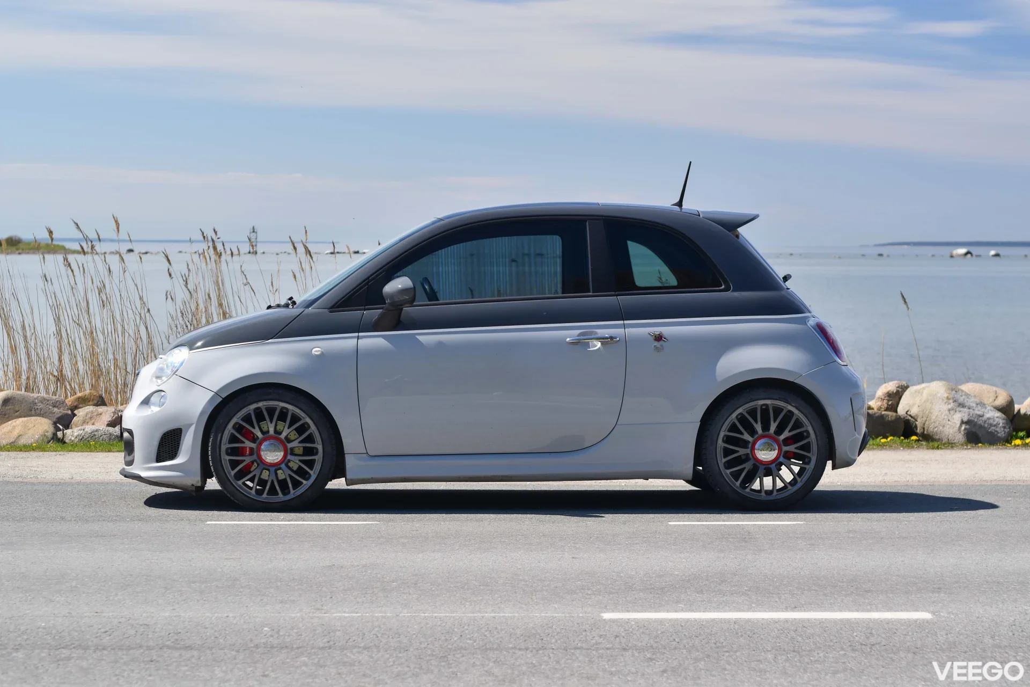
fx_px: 2146
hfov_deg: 27.0
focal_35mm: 75
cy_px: 344
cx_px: 515
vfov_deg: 18.2
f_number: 3.5
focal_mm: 50
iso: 100
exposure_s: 1/640
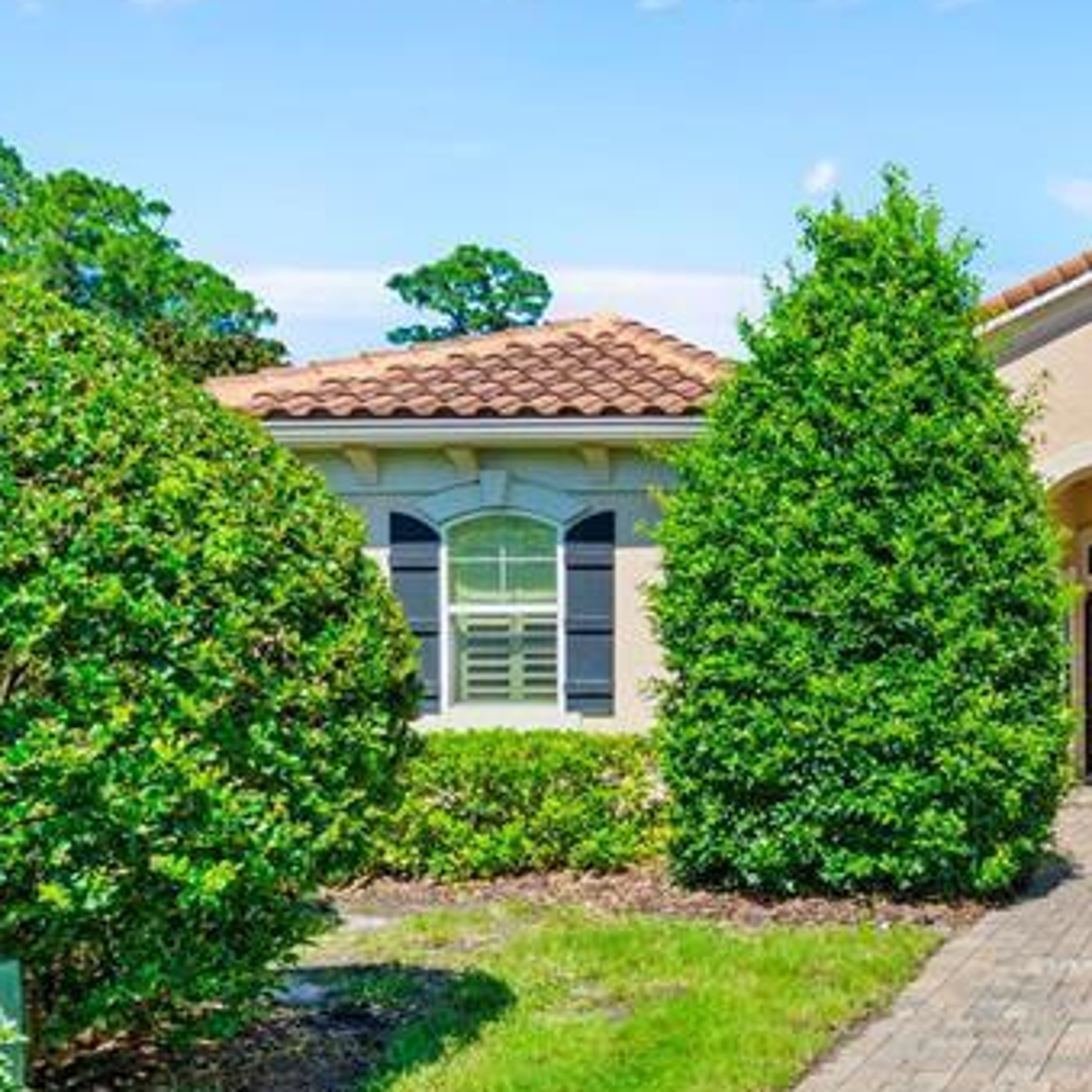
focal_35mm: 43
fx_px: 1546
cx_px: 1303
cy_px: 715
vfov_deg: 38.5
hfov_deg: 32.4
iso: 250
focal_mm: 16.9
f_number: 9
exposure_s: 1/125
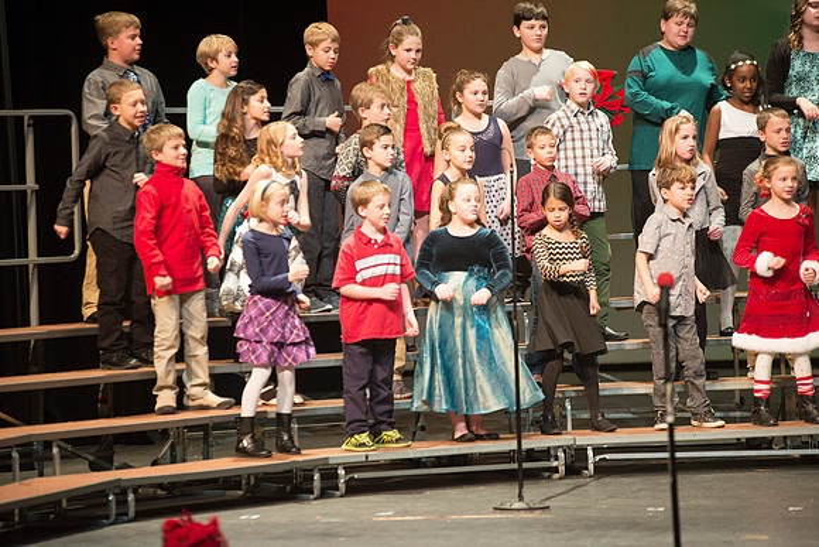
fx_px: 4551
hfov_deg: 10.3
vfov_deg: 6.9
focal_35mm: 200
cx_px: 410
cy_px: 274
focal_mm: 200
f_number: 2.8
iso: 2500
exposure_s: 1/125
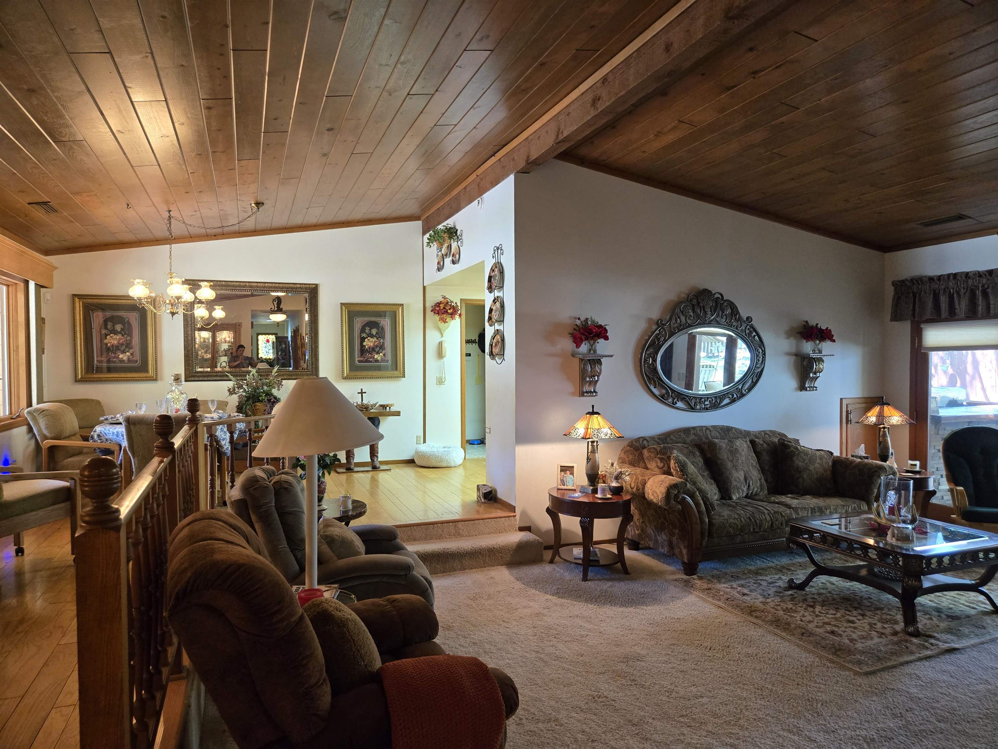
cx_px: 499
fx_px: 663
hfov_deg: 73.9
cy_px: 374
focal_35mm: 23
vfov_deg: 58.9
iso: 400
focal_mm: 5.4
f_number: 1.8
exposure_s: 1/120
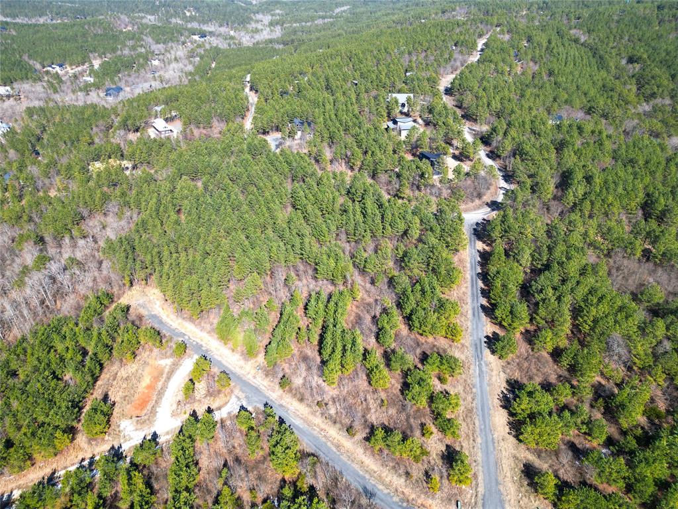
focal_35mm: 24
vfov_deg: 56.8
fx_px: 470
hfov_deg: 71.6
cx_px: 339
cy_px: 254
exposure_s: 1/1000
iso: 100
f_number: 1.7
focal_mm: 6.72
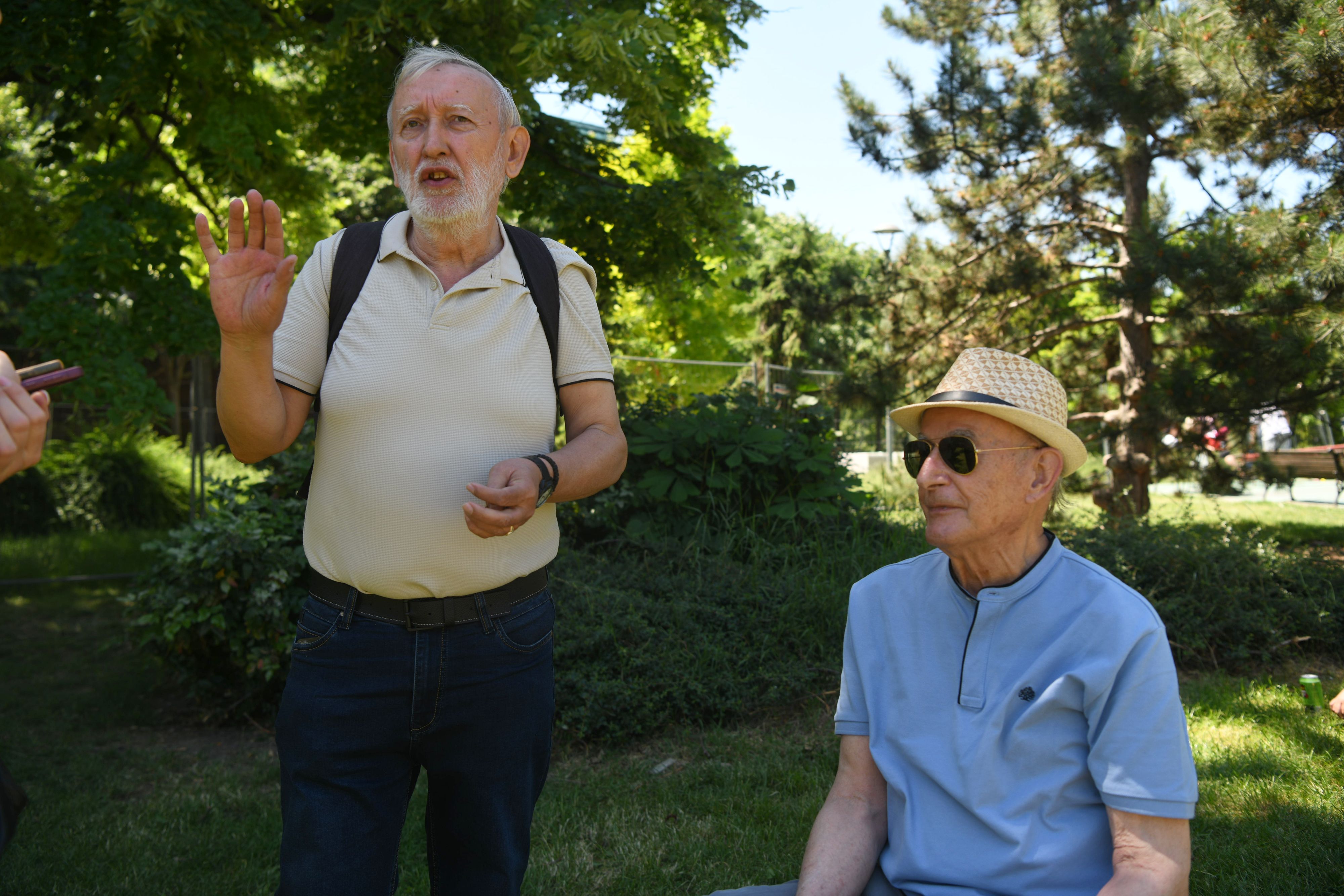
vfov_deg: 38.9
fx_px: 1269
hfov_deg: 55.8
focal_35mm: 34
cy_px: 448
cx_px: 672
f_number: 4
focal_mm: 34
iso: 100
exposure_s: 1/320
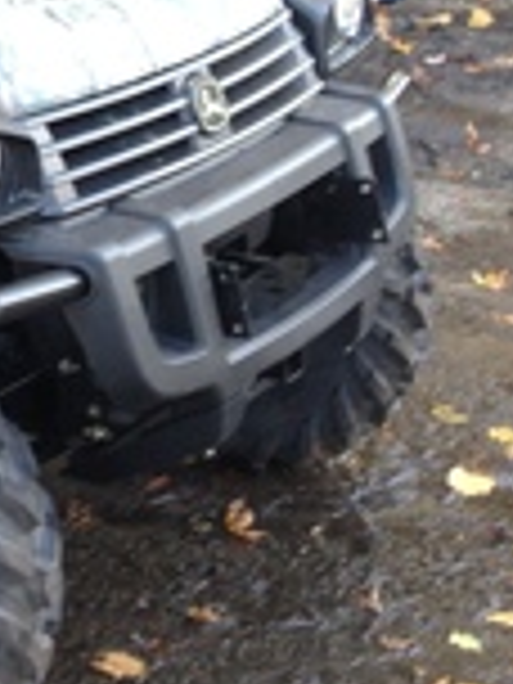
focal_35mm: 125
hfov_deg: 11.1
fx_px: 2470
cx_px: -378
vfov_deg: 15.4
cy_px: -63
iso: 64
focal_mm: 4.28
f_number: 2.4
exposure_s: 1/60
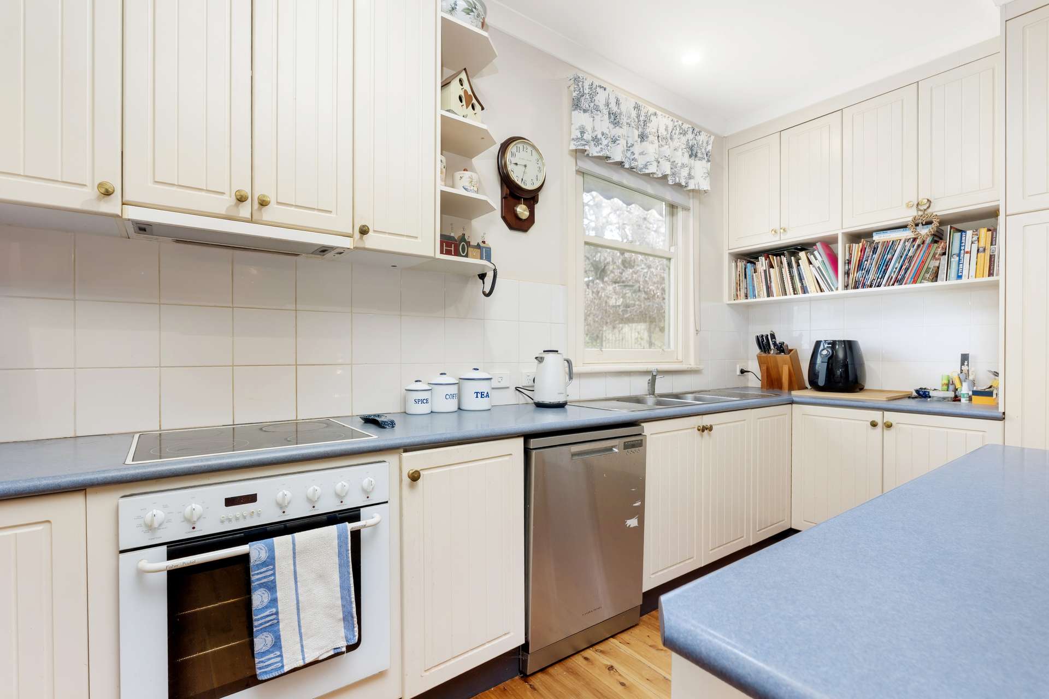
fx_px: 466
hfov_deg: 96.7
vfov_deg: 73.7
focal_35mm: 16
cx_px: 524
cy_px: 350
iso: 320
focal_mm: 16
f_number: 8
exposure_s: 1/4
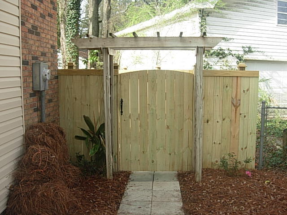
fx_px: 298
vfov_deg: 39.7
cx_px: 144
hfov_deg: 51.4
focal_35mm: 36
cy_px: 108
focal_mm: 7.5
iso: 50
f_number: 3.4
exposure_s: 1/166
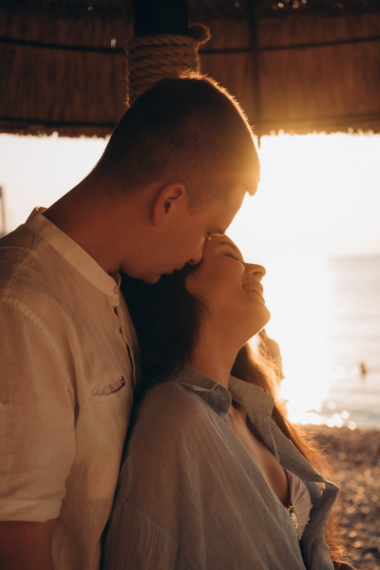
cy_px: 285
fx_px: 918
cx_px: 190
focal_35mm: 58
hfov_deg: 23.4
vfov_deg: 34.5
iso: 500
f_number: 5
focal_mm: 58
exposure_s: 1/500
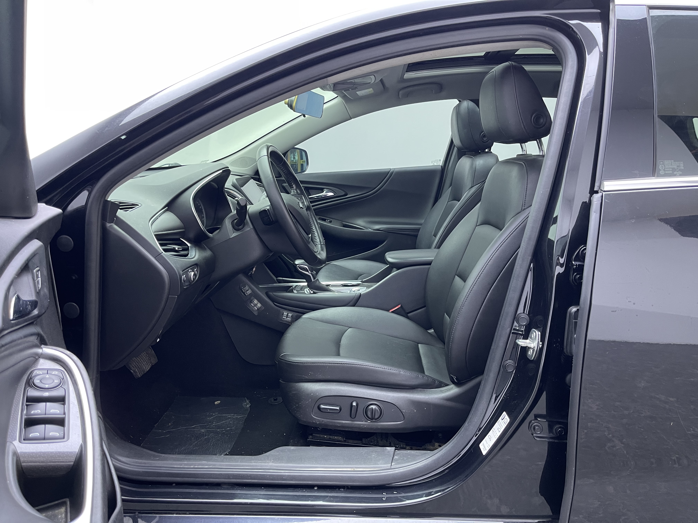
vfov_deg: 54.9
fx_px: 504
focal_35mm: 25
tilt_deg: -11.0
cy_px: 262
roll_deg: -0.7
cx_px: 349
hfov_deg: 69.4
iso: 250
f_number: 1.6
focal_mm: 5.1
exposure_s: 1/50
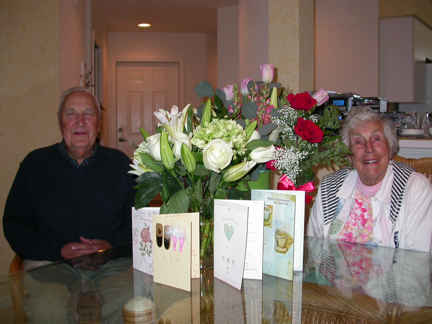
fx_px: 474
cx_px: 216
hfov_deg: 49.0
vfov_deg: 37.7
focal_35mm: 38
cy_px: 162
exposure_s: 1/60
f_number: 2.6
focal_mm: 7.85
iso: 100
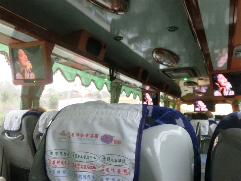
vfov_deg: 49.7
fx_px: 195
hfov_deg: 63.4
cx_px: 120
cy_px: 90
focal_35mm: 28
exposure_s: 1/100
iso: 800
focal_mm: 4.87
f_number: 3.3
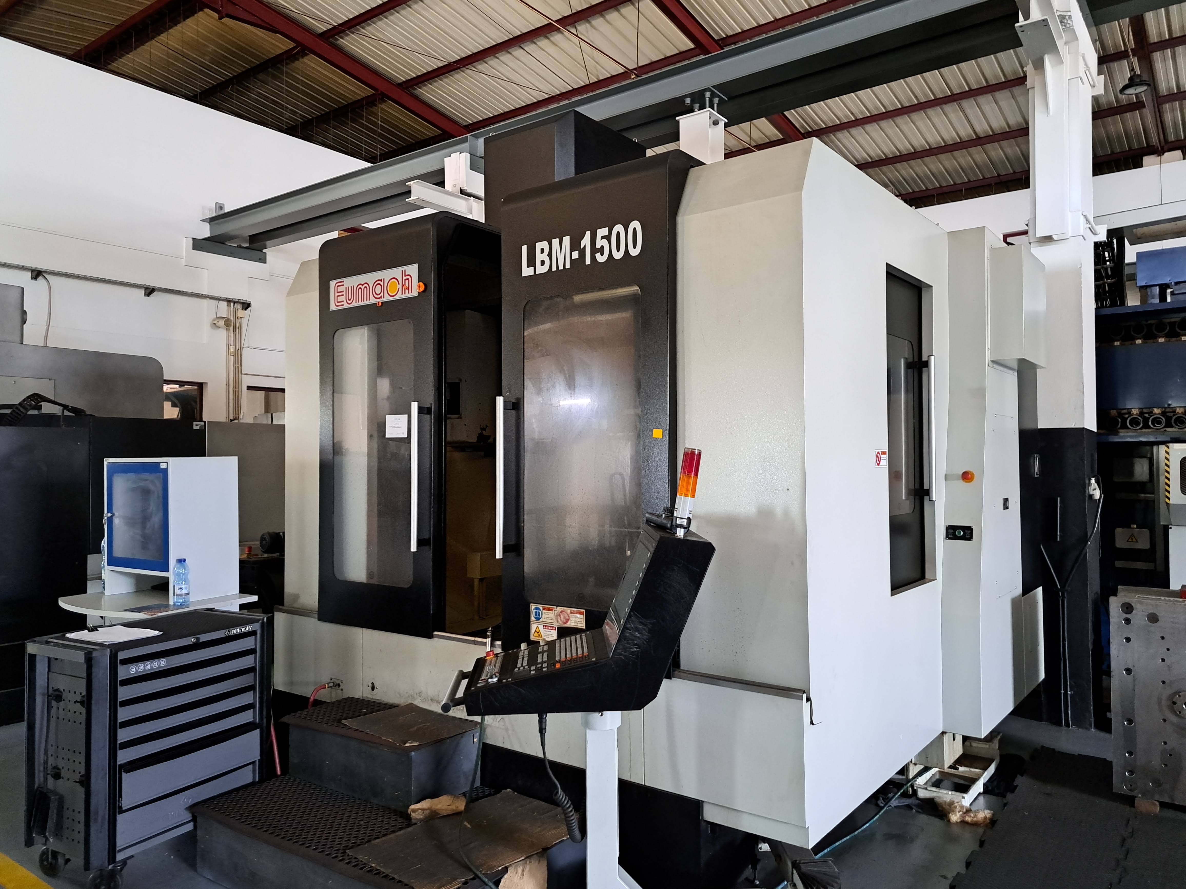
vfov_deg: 56.8
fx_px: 822
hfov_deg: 71.6
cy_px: 444
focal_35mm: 24
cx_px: 593
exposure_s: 1/25
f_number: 1.8
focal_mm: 5.23
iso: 500
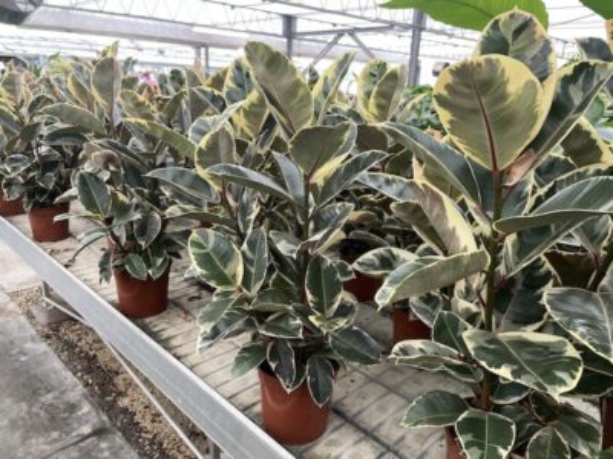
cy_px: 230
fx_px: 460
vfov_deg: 53.1
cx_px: 306
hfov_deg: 67.3
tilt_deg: -17.4
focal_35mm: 26
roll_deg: -2.5
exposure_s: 1/100
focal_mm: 4.2
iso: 64
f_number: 1.6
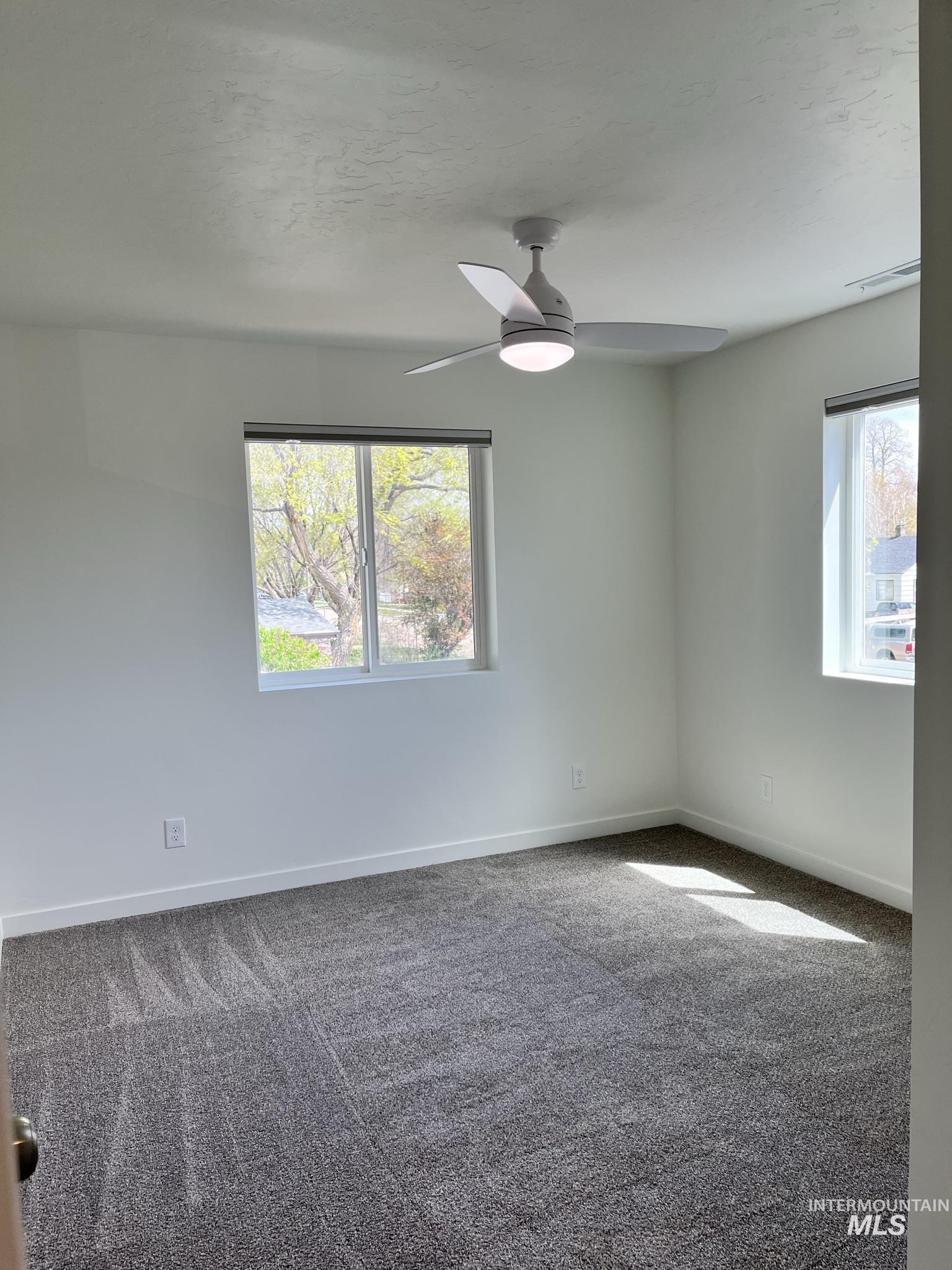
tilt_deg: -5.7
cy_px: 635
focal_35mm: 26
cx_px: 476
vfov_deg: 67.3
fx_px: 953
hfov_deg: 53.1
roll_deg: +2.5
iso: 50
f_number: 1.6
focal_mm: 5.1
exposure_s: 1/353
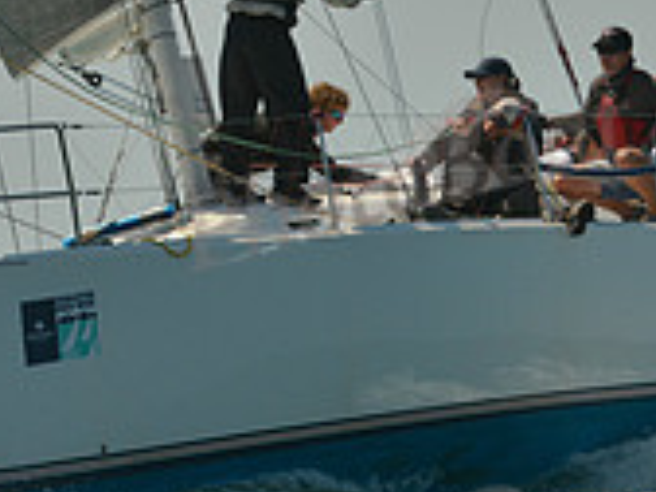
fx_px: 12564
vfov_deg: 2.2
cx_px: -16
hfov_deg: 3.0
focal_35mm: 663
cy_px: 21
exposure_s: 1/1600
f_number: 9
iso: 280
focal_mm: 200
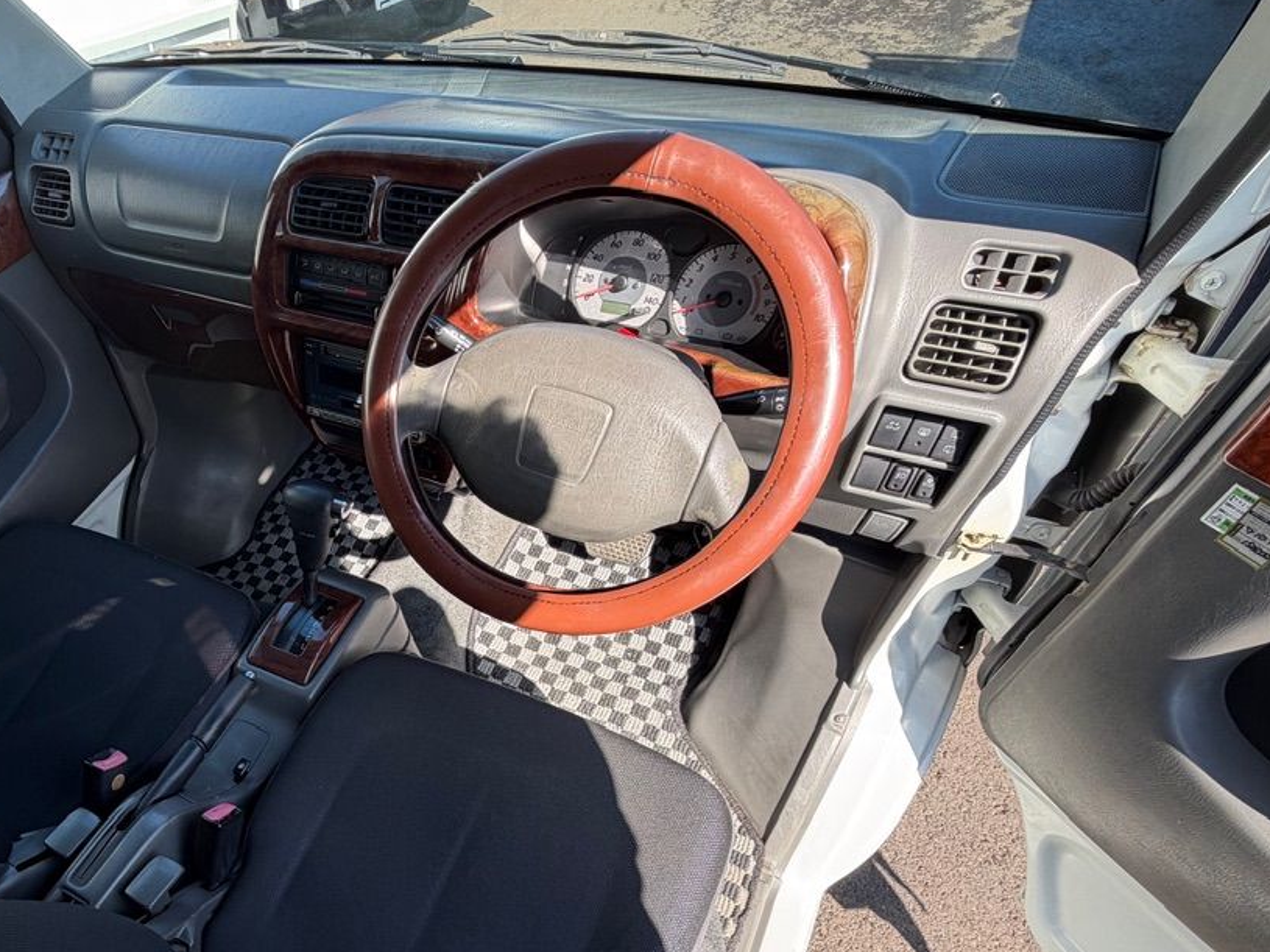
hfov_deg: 72.3
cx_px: 354
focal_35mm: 22
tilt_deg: -54.6
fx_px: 807
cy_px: 678
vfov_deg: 58.8
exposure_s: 1/241
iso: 40
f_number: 2.2
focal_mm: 2.22
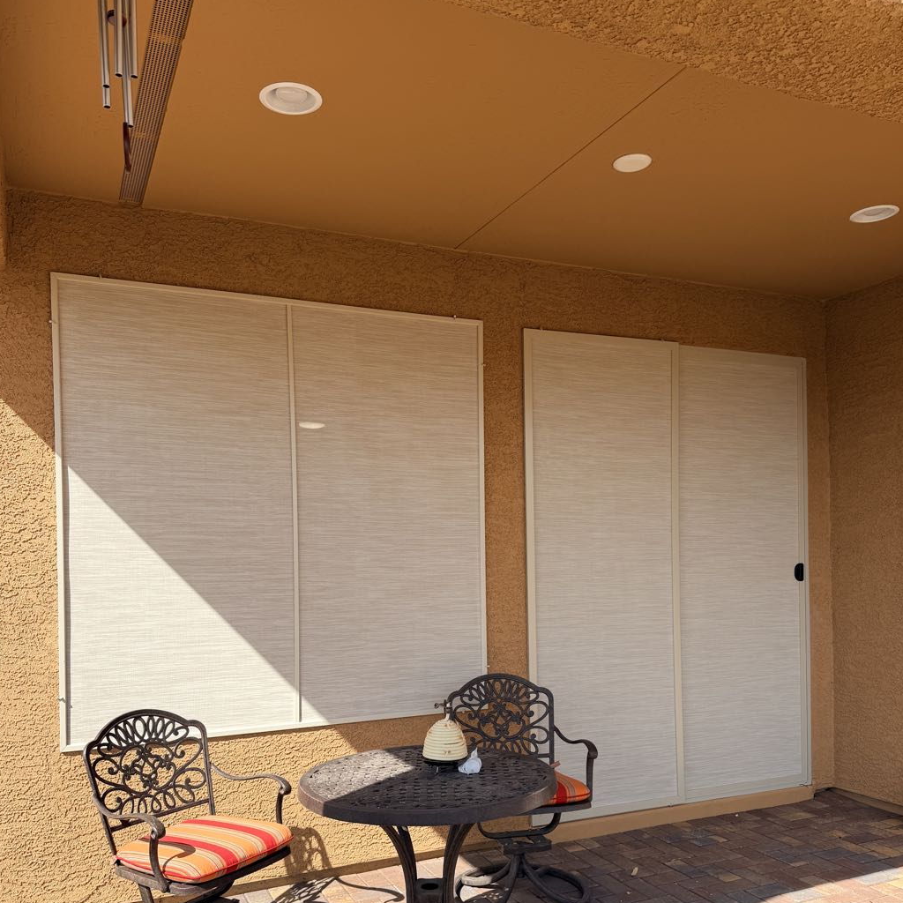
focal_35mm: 29
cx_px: 452
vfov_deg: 55.0
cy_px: 565
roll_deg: +1.4
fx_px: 856
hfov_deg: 55.6
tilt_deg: -1.4
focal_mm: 6.76
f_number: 1.78
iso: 80
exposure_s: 1/2801
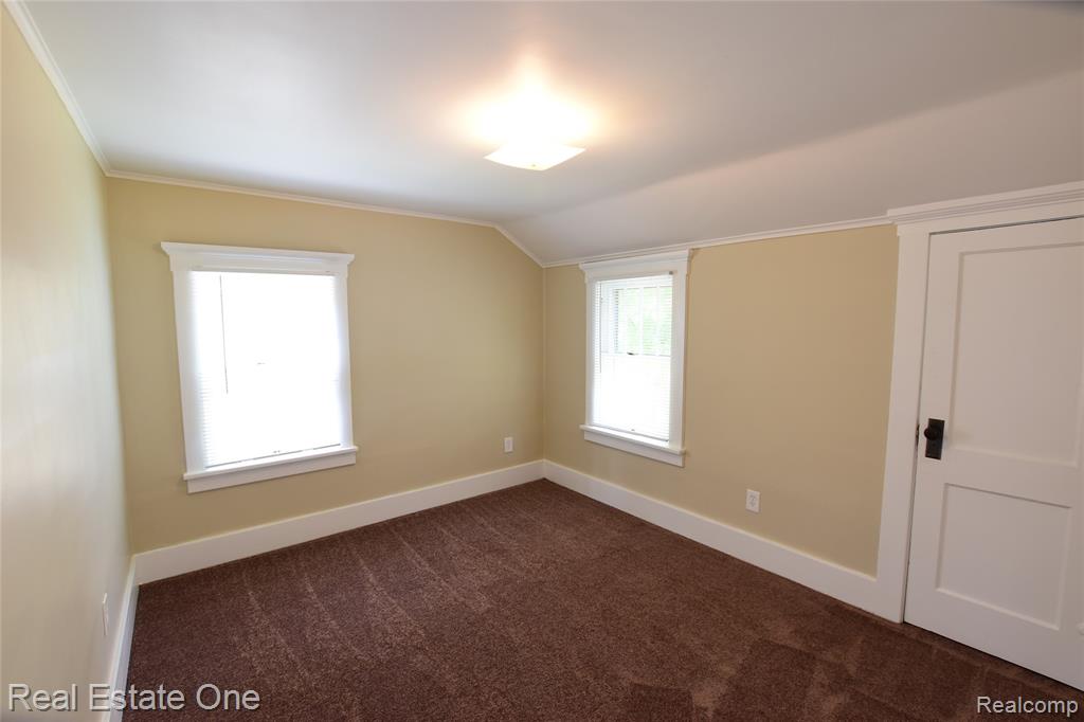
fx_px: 451
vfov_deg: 77.3
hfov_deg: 100.4
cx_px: 542
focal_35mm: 15
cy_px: 361
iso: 400
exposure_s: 1/10
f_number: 6.3
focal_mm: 10
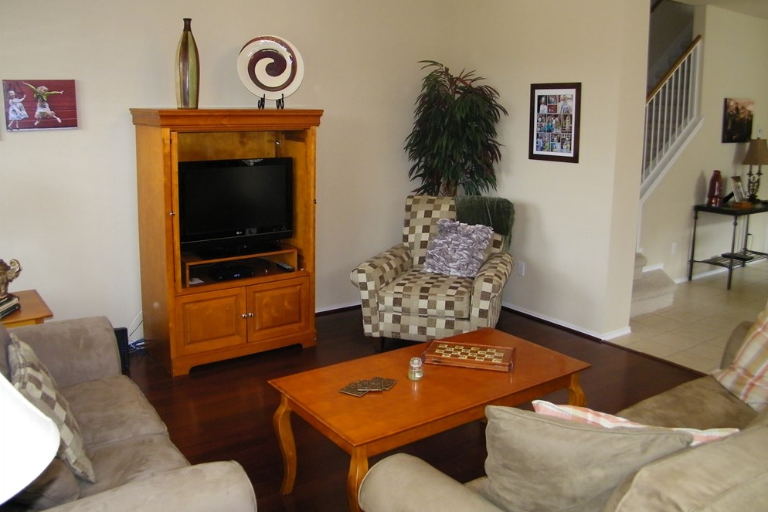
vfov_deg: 43.6
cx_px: 390
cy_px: 228
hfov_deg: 61.9
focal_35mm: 30
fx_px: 640
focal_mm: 5
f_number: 3.5
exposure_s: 1/30
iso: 200
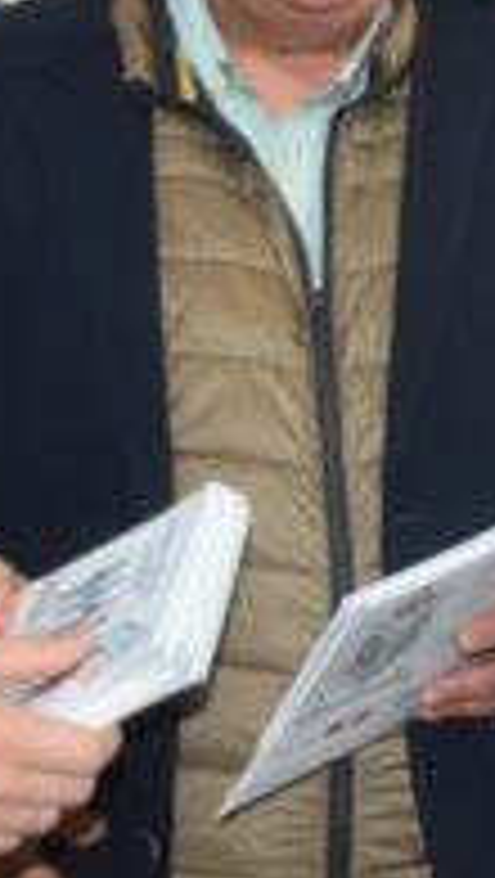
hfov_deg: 9.4
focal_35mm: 129
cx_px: 508
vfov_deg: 16.5
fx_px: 2997
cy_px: 119
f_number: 4
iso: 450
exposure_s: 1/60
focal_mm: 25
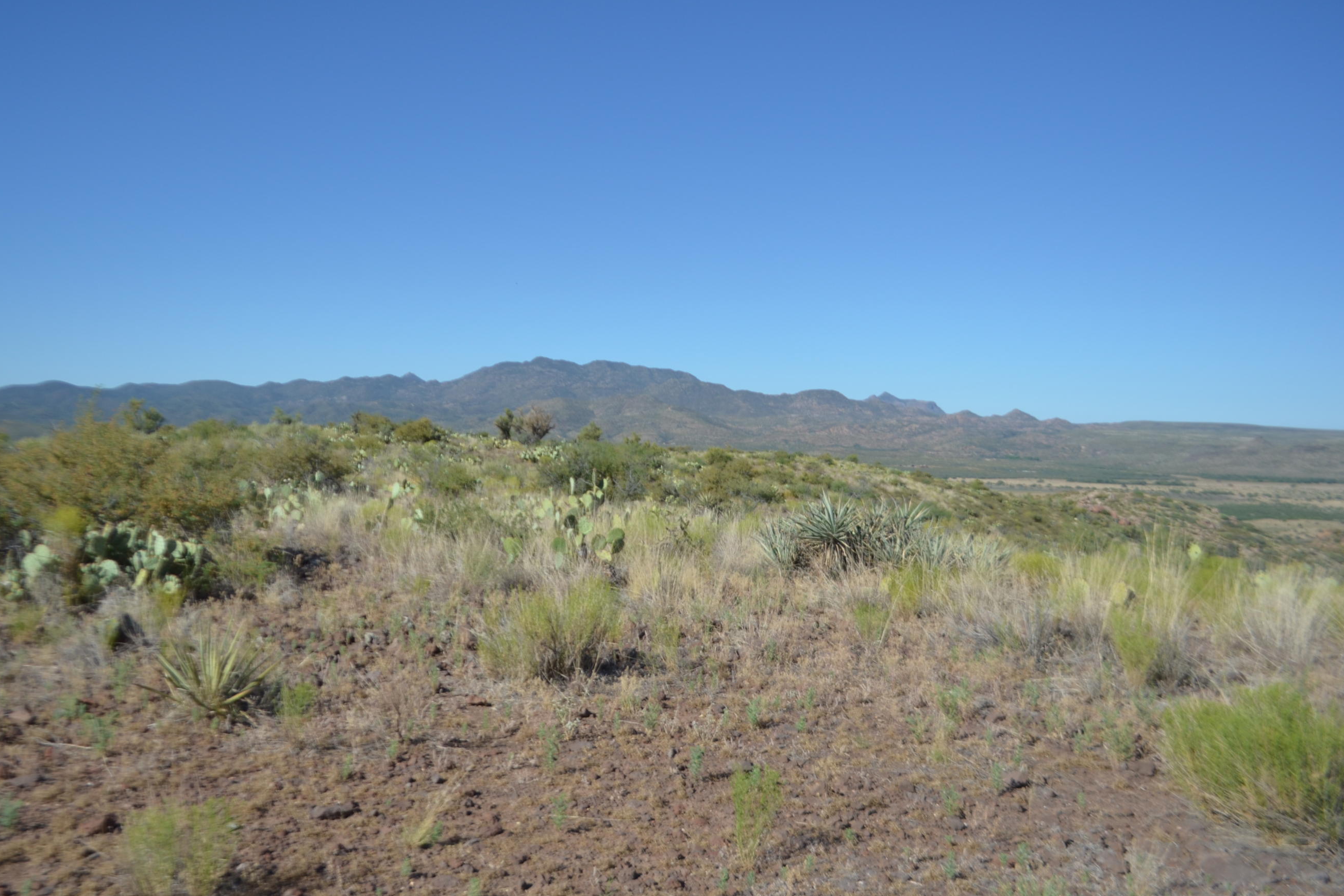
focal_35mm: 31
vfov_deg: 42.3
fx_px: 1157
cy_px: 428
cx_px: 586
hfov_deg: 60.1
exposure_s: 1/2000
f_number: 3.5
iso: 160
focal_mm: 18
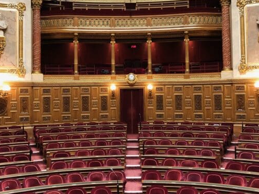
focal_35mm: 43
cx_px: 127
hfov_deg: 43.8
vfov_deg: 33.5
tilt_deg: +3.4
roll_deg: +1.4
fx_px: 322
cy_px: 79
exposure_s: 1/14
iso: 100
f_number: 1.8
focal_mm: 3.99
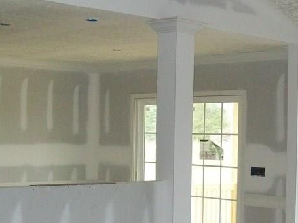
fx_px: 697
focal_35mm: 81
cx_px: 165
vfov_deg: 18.2
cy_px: 127
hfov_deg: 24.1
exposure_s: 1/160
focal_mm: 6
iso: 160
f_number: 2.7
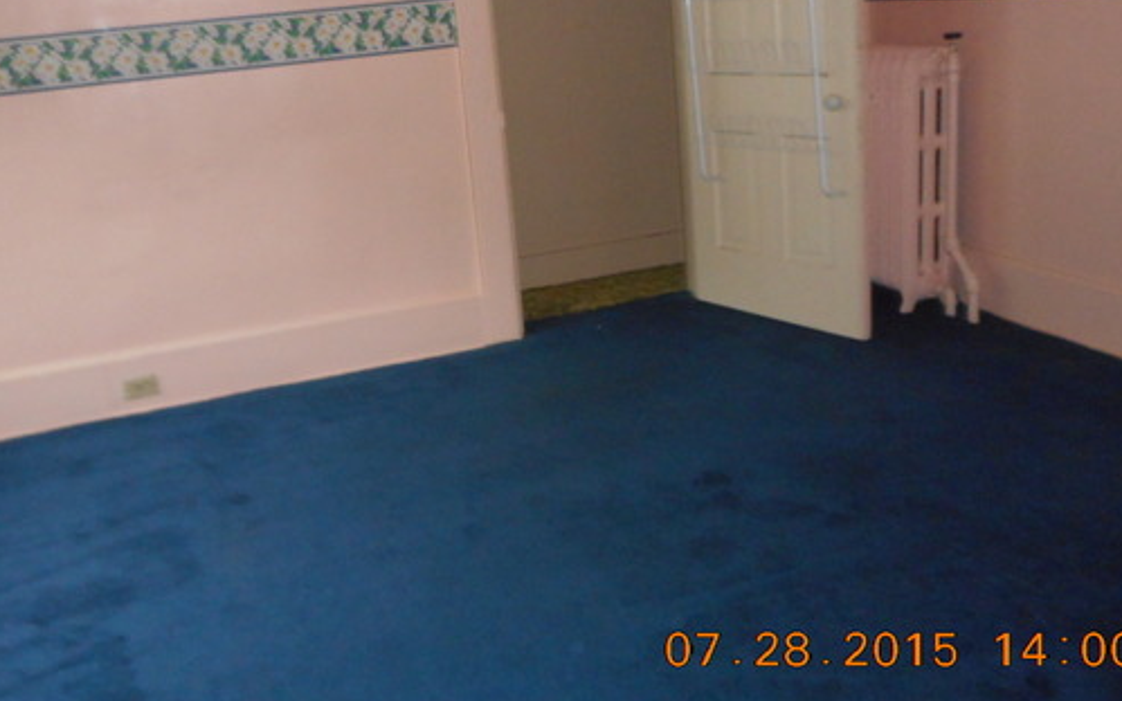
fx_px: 1040
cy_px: 222
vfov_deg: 36.8
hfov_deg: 56.5
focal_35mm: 34
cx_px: 490
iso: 450
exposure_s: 1/25
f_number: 3.7
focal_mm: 4.5
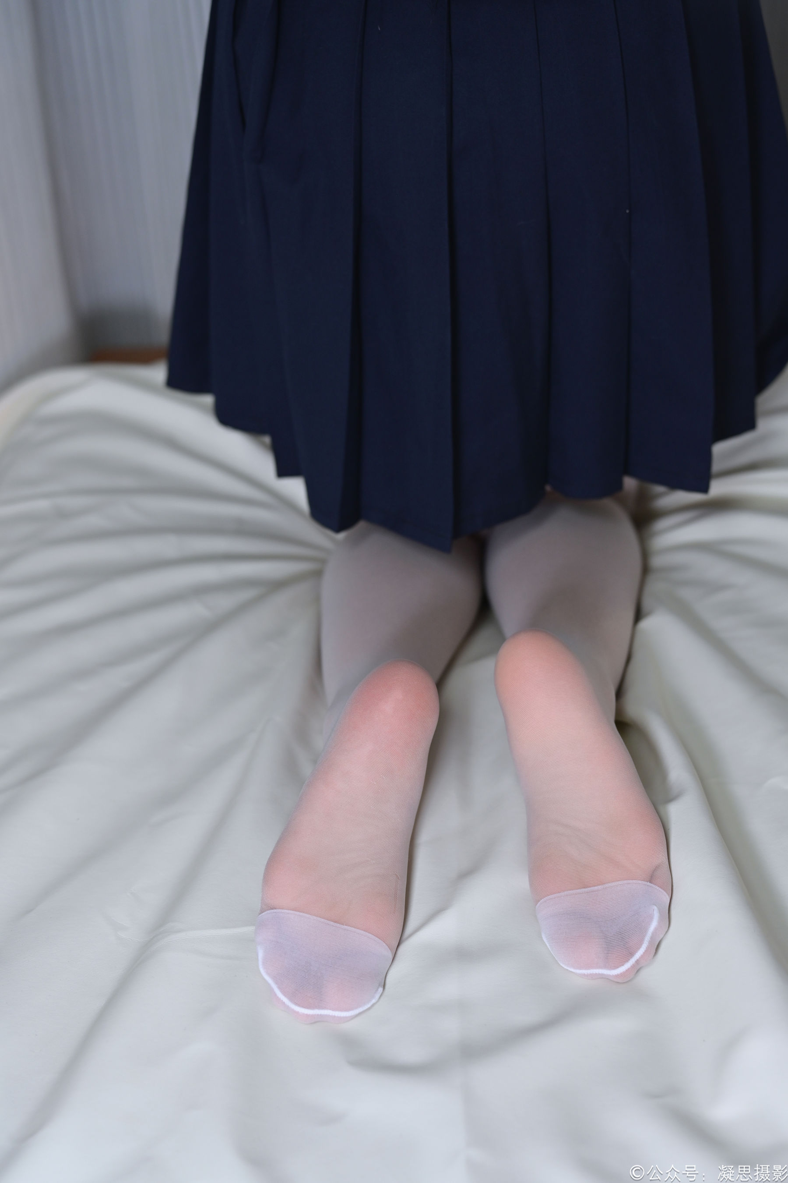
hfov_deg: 22.3
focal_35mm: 61
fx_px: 2003
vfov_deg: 32.9
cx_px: 394
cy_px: 592
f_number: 3.2
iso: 450
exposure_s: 1/100
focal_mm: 61
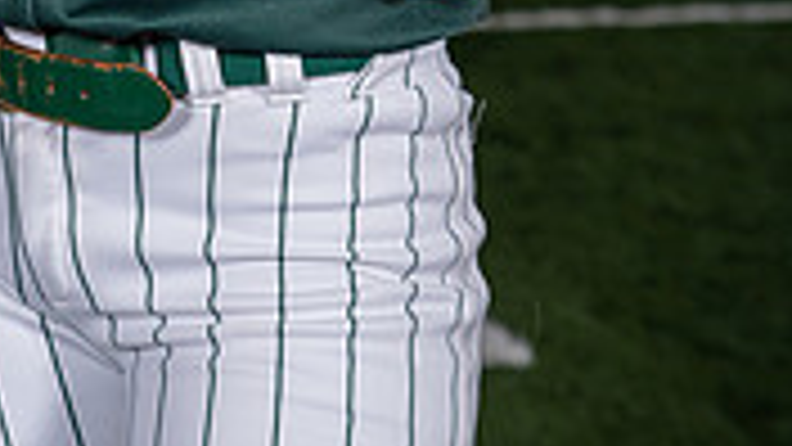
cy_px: -523
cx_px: 144
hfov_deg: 12.3
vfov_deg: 6.7
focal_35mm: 174
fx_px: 3654
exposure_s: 1/200
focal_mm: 65
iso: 200
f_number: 5.6
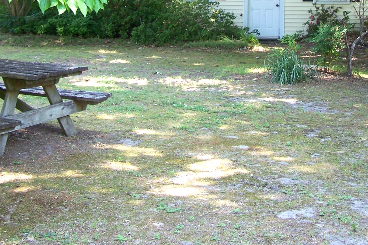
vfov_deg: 17.9
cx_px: 207
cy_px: 28
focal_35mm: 75
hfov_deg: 27.0
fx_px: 767
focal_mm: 6.3
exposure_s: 1/60
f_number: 2.8
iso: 64
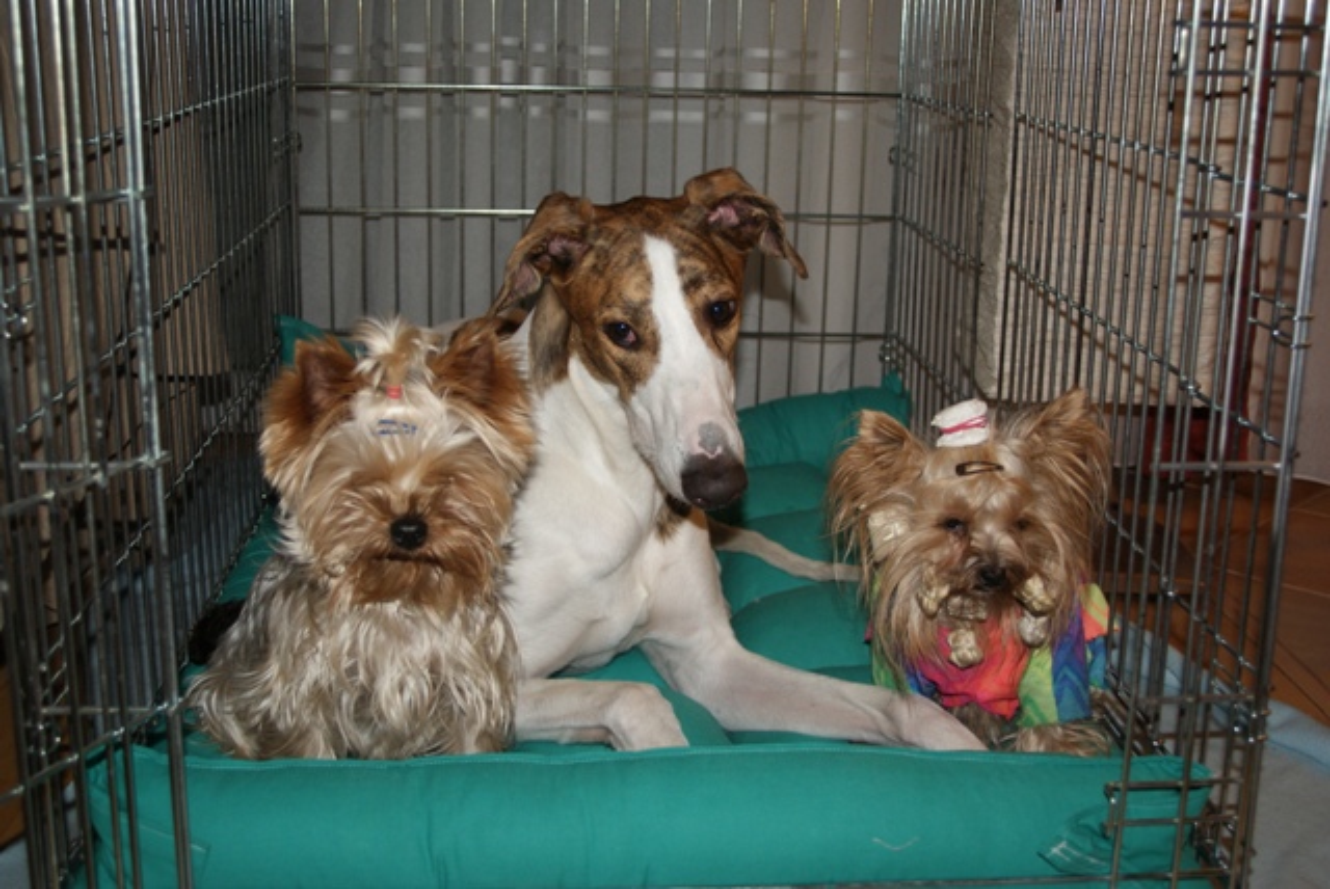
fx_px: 1664
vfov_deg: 29.9
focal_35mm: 45
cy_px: 444
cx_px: 665
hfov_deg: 43.6
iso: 400
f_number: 5
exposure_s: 1/60
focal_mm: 30
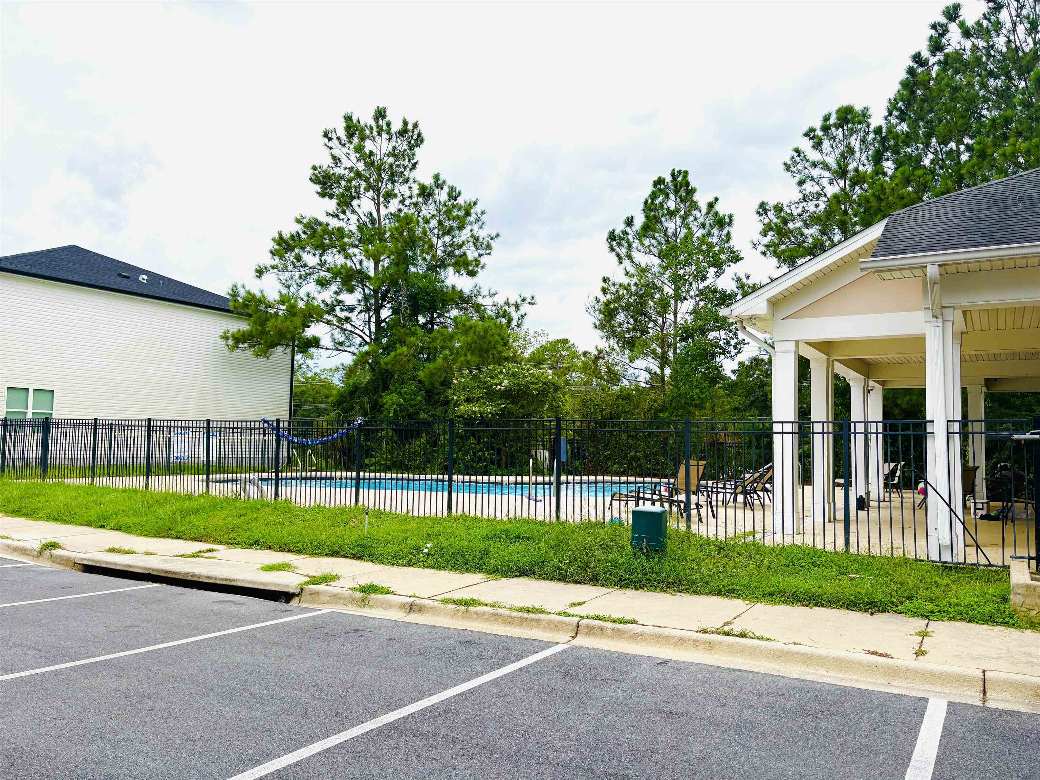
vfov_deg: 53.1
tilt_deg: +4.8
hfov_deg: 67.3
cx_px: 520
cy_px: 390
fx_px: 781
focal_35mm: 26
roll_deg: -0.3
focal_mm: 5.96
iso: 50
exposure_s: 1/2985
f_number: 1.6
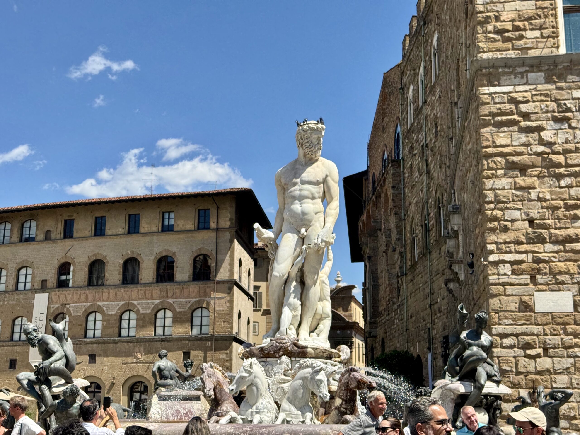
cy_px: 218
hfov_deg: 39.7
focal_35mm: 48
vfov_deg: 30.3
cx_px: 290
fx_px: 804
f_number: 1.78
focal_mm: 6.76
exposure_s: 1/4608
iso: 64
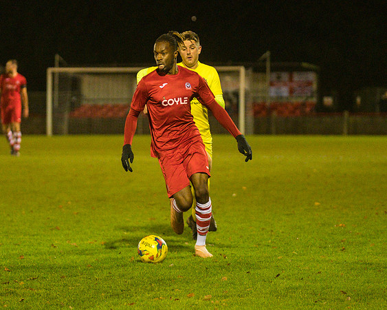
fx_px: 2804
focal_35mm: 245
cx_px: 170
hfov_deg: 7.9
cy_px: 155
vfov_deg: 6.3
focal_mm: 145
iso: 5000
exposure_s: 1/800
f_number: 2.8
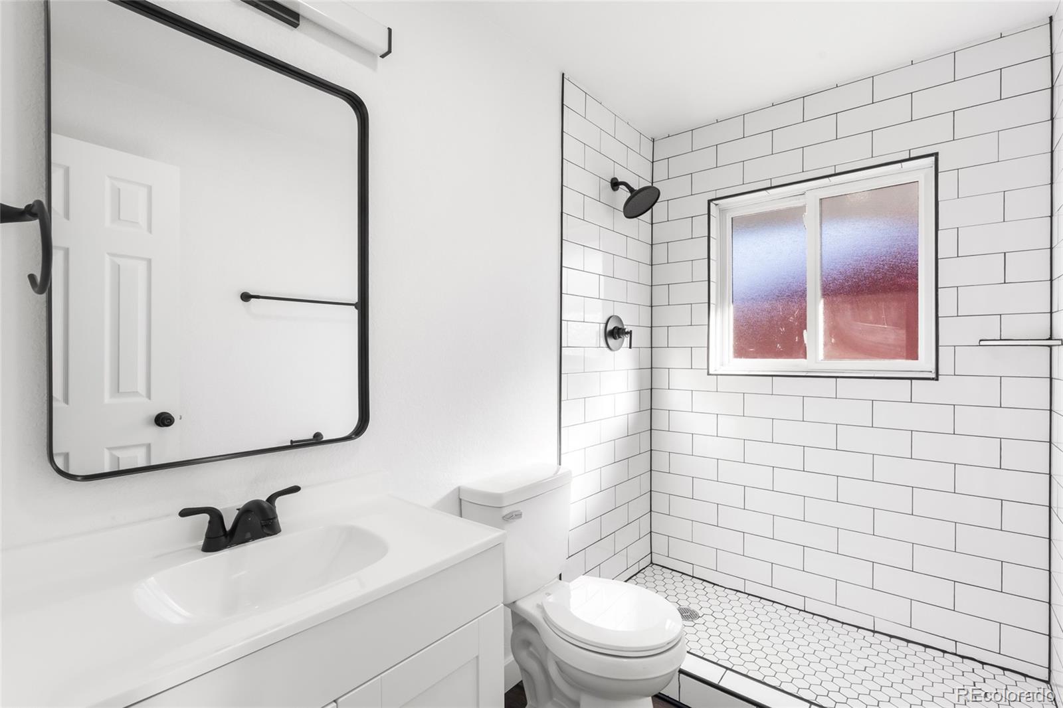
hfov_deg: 96.7
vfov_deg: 73.7
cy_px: 354
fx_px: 472
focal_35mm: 16
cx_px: 532
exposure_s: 1/13
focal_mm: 16
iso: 320
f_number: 10
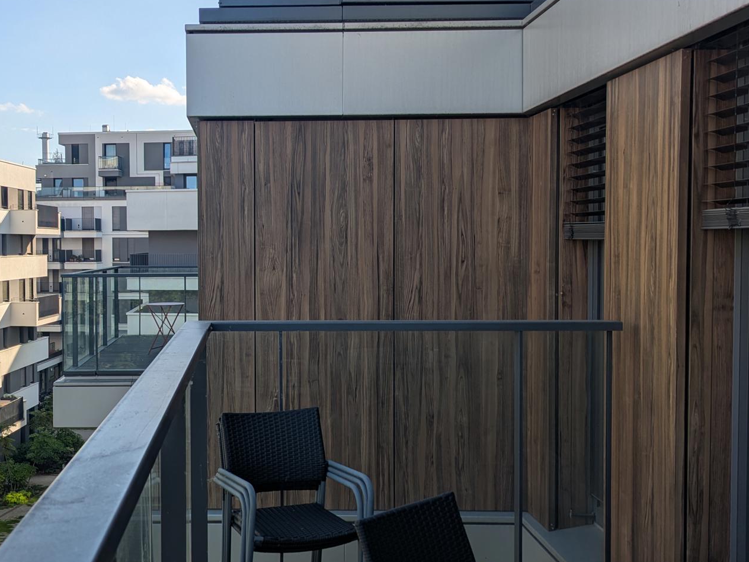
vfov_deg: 37.7
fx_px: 822
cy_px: 277
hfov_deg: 47.8
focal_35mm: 38
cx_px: 225
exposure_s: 1/1481
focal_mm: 5.43
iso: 47
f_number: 1.89
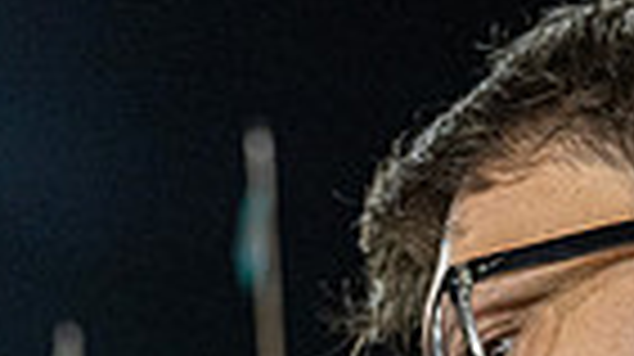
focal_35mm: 108
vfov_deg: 10.4
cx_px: 558
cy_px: 674
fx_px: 1814
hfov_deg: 19.5
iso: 2000
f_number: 3.2
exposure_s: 1/500
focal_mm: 25
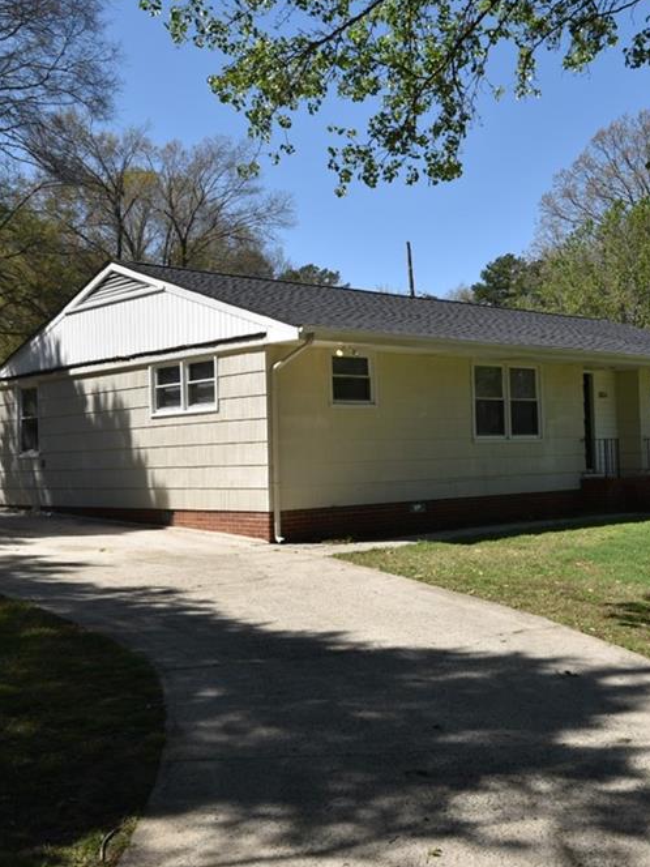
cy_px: 435
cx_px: 416
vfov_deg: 46.8
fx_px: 1001
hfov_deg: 35.7
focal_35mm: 40
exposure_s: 1/250
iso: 100
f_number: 8
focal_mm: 18
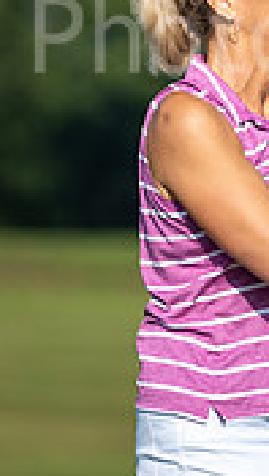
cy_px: -73
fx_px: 10189
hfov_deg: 1.5
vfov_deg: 2.7
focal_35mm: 807
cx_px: 334
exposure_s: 1/1600
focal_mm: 300
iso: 160
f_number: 4
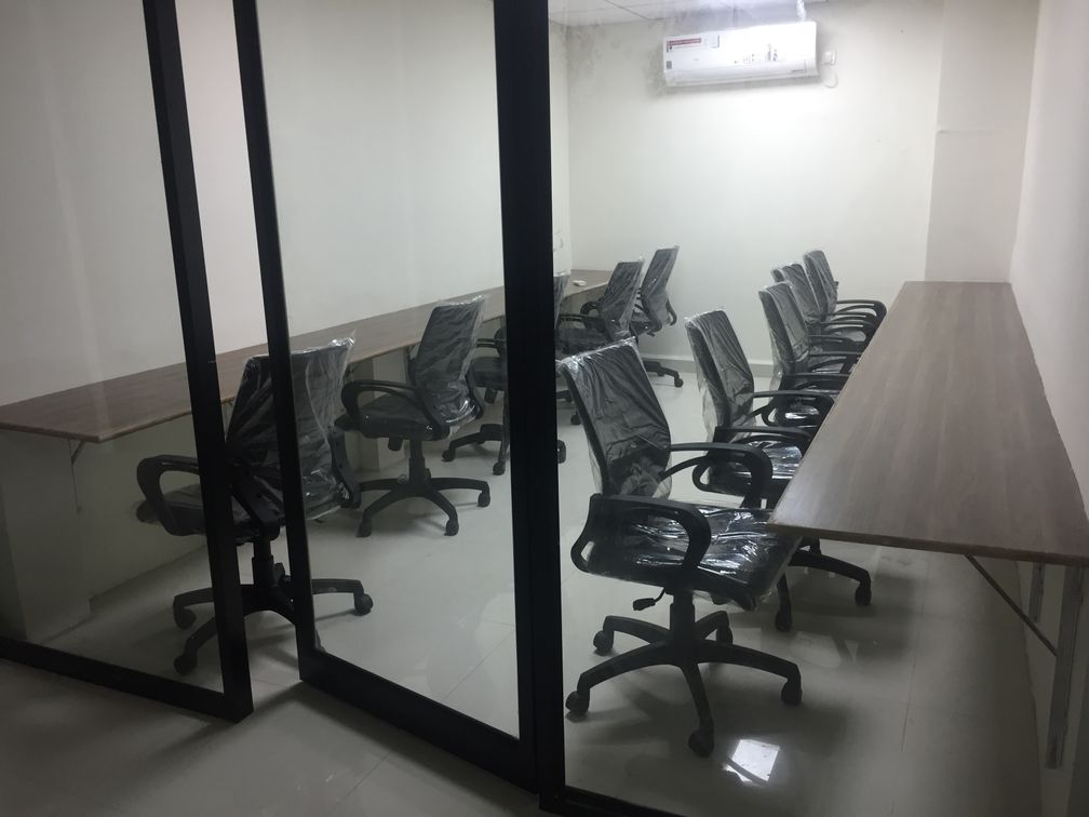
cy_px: 408
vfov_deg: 48.2
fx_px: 912
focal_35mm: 29
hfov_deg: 61.7
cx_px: 544
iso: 80
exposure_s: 1/33
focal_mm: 4.15
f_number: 2.2
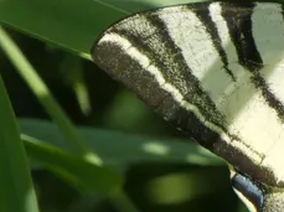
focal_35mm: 1798
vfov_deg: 0.8
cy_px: 182
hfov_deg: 1.1
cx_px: 360
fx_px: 14728
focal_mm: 115
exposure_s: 1/100
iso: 80
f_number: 5.6
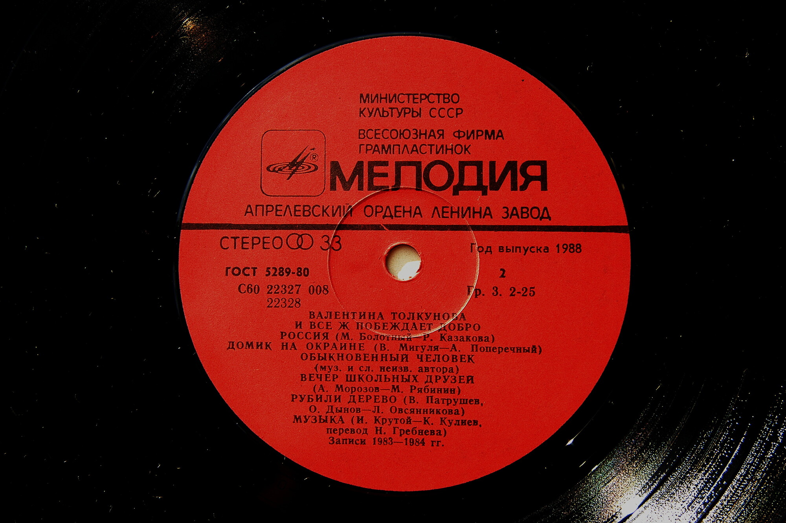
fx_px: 1145
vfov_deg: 25.7
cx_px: 393
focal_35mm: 52
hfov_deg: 37.9
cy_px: 262
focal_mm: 35
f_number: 6.3
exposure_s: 1/160
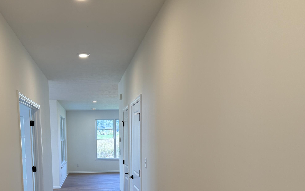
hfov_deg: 49.4
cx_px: 98
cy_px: 169
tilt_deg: -4.8
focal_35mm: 39
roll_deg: +1.1
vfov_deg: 31.4
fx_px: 324
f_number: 1.78
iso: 125
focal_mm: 6.76
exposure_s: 1/231
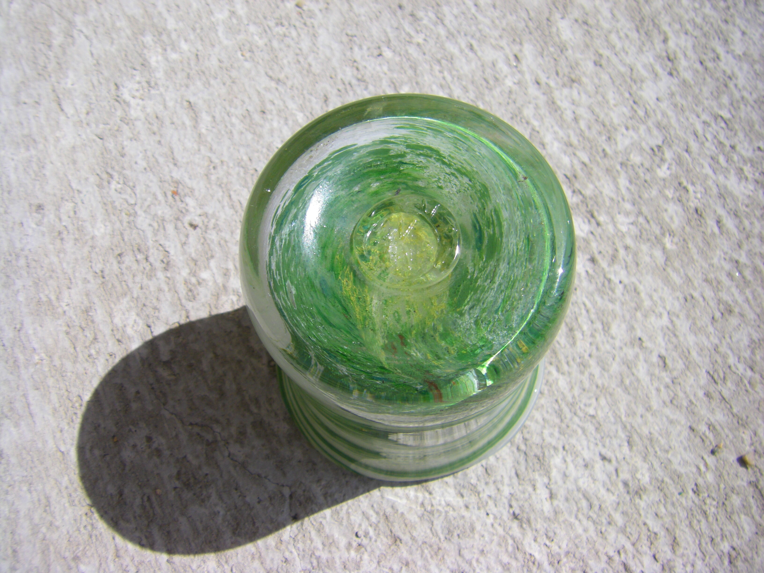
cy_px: 286
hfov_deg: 49.0
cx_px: 382
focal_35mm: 38
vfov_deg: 37.7
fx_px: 839
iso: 64
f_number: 7
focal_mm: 6.3
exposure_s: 1/320
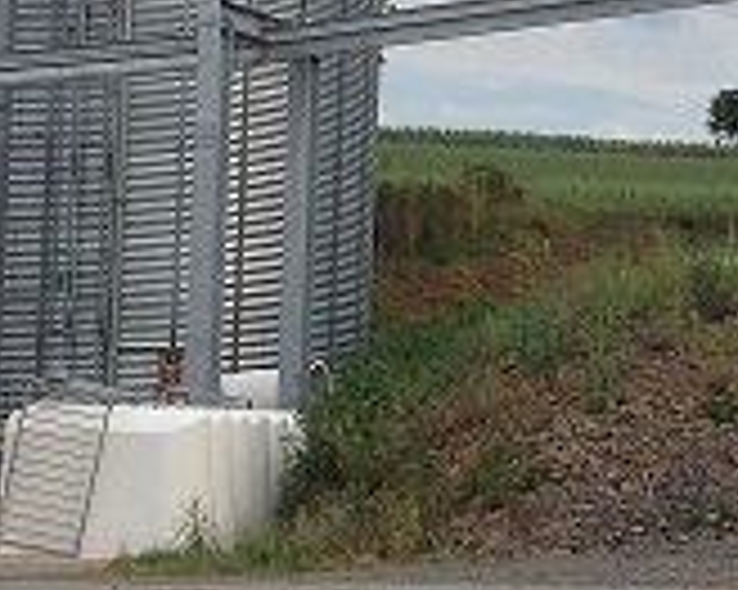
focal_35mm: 135
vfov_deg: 11.4
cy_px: 243
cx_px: 657
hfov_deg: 14.1
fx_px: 2947
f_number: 2.4
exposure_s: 1/1080
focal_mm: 4.28
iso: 50
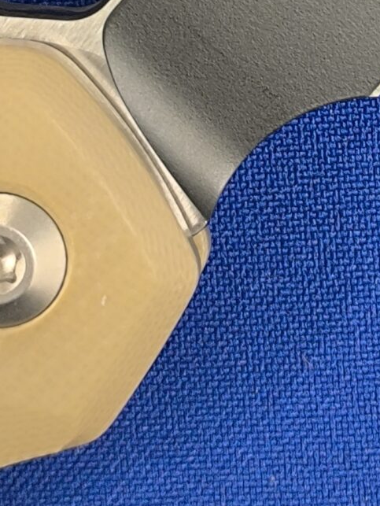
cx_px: 592
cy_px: -235
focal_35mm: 183
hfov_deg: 7.9
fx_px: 2676
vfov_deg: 10.5
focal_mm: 6.14
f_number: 1.65
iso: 500
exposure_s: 1/50
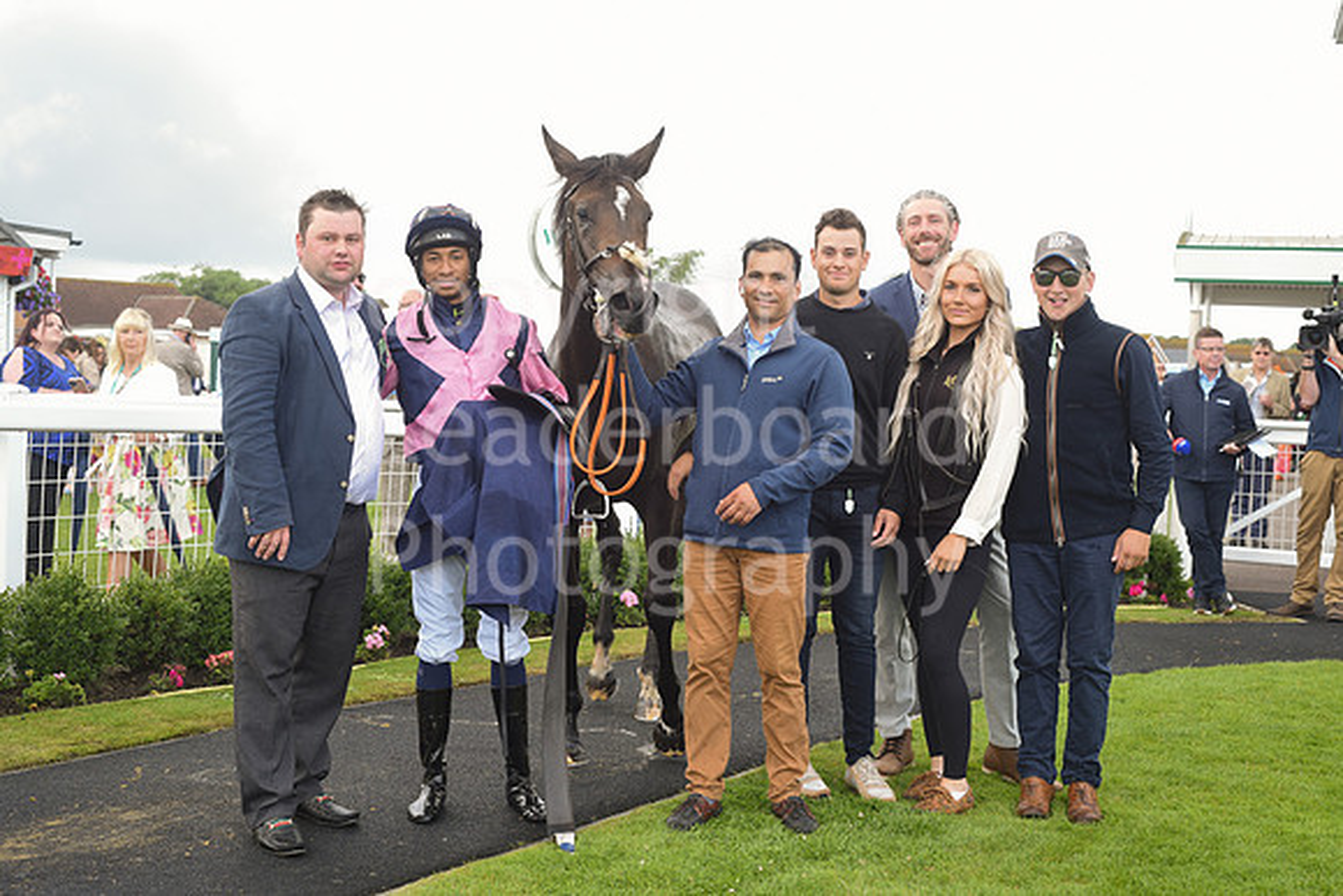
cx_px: 672
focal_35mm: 50
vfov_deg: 27.0
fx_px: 1866
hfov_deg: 39.6
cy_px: 448
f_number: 6.3
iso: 500
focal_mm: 50
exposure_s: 1/125
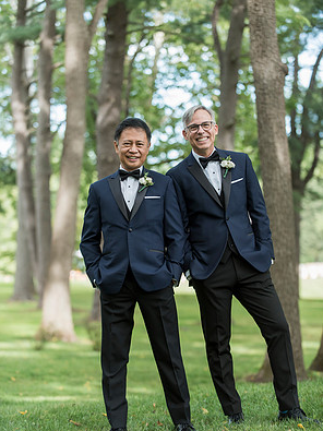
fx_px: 1295
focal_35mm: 104
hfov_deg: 14.2
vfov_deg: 18.9
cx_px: 162
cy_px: 202
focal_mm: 95
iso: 400
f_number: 2.8
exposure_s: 1/500
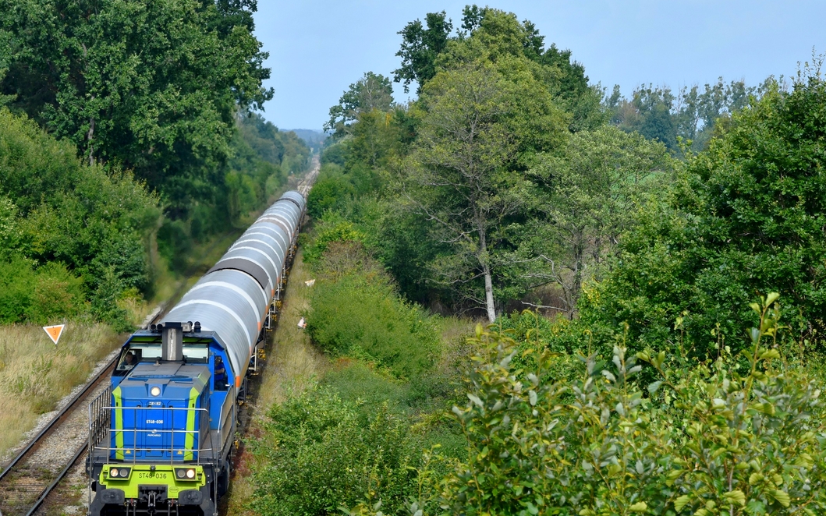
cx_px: 337
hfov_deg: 12.1
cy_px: 302
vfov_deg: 7.6
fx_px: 3895
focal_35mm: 173
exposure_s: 1/400
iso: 100
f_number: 7.1
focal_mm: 80
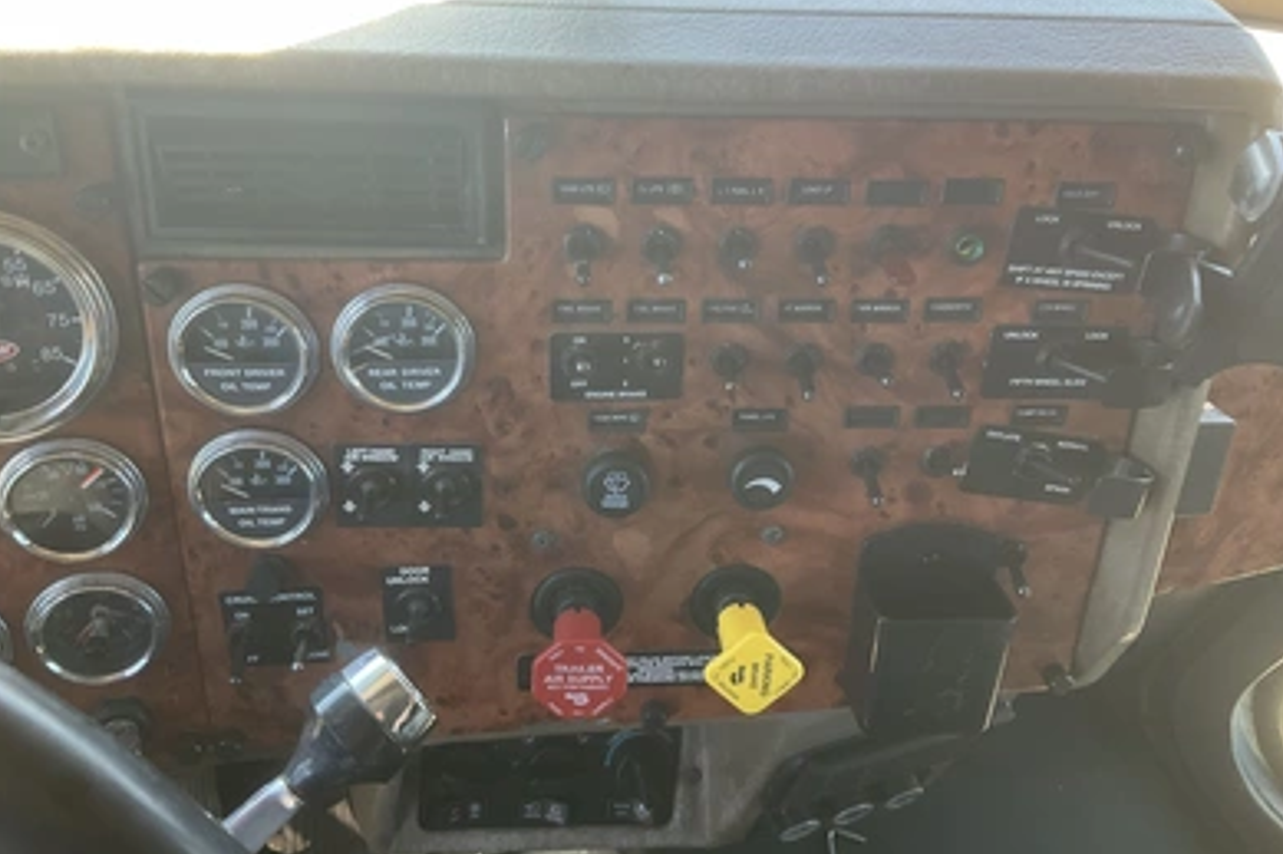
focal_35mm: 31
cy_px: 402
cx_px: 640
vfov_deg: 42.3
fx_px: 1104
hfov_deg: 60.3
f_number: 1.8
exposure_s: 1/122
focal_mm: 3
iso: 64
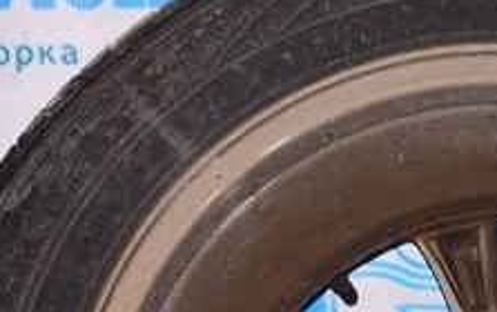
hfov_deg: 13.0
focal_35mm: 154
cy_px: 396
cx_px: 673
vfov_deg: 8.4
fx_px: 2089
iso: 1600
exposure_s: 1/200
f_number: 8
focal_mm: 22
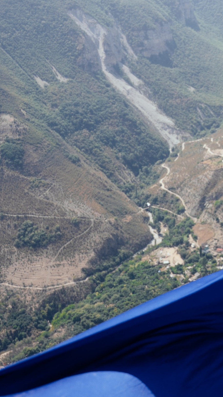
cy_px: 189
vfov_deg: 33.8
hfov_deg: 17.8
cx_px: 314
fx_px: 652
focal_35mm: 62
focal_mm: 24
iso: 100
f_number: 2.8
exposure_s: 1/1600
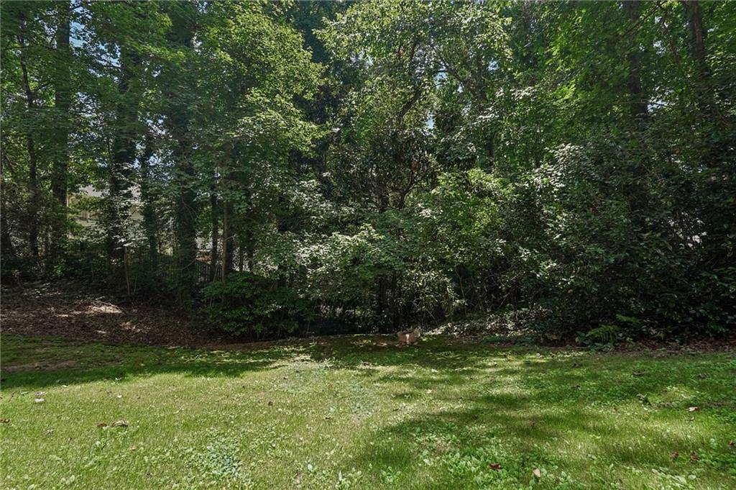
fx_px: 327
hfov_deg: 96.8
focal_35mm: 16
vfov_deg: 73.7
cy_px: 245
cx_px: 368
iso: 800
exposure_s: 1/250
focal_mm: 16
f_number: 8
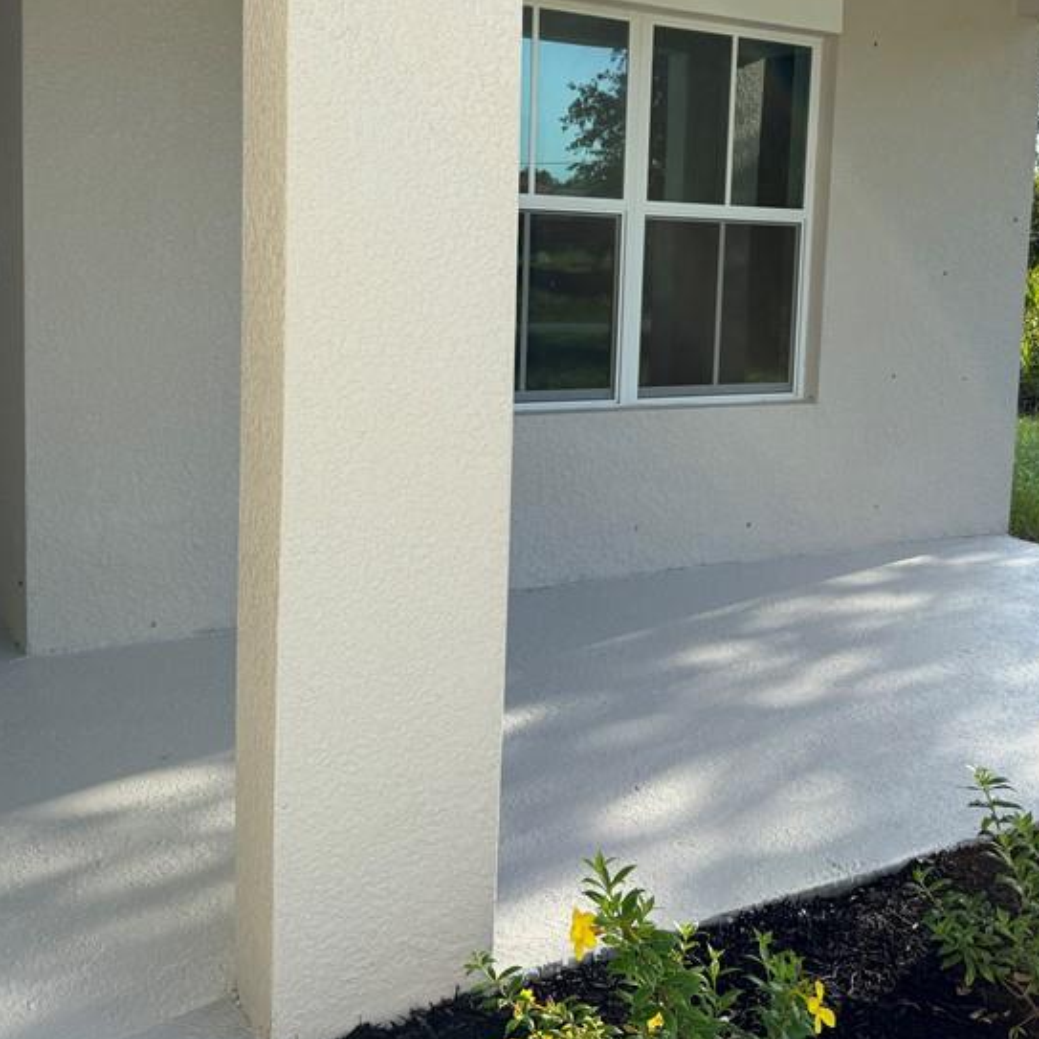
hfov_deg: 41.5
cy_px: 352
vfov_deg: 41.4
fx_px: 1358
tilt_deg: -6.0
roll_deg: -1.0
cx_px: 668
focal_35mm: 40
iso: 100
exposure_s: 1/2000
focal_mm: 6.76
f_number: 1.78
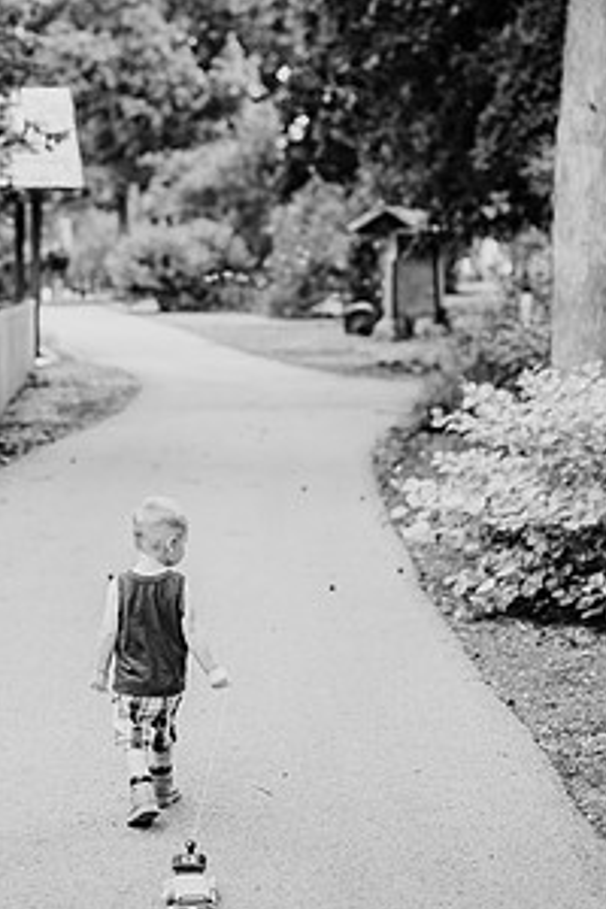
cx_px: 209
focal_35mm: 75
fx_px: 1894
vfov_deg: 26.8
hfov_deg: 18.1
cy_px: 297
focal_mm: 50
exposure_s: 1/1250
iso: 200
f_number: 2.2
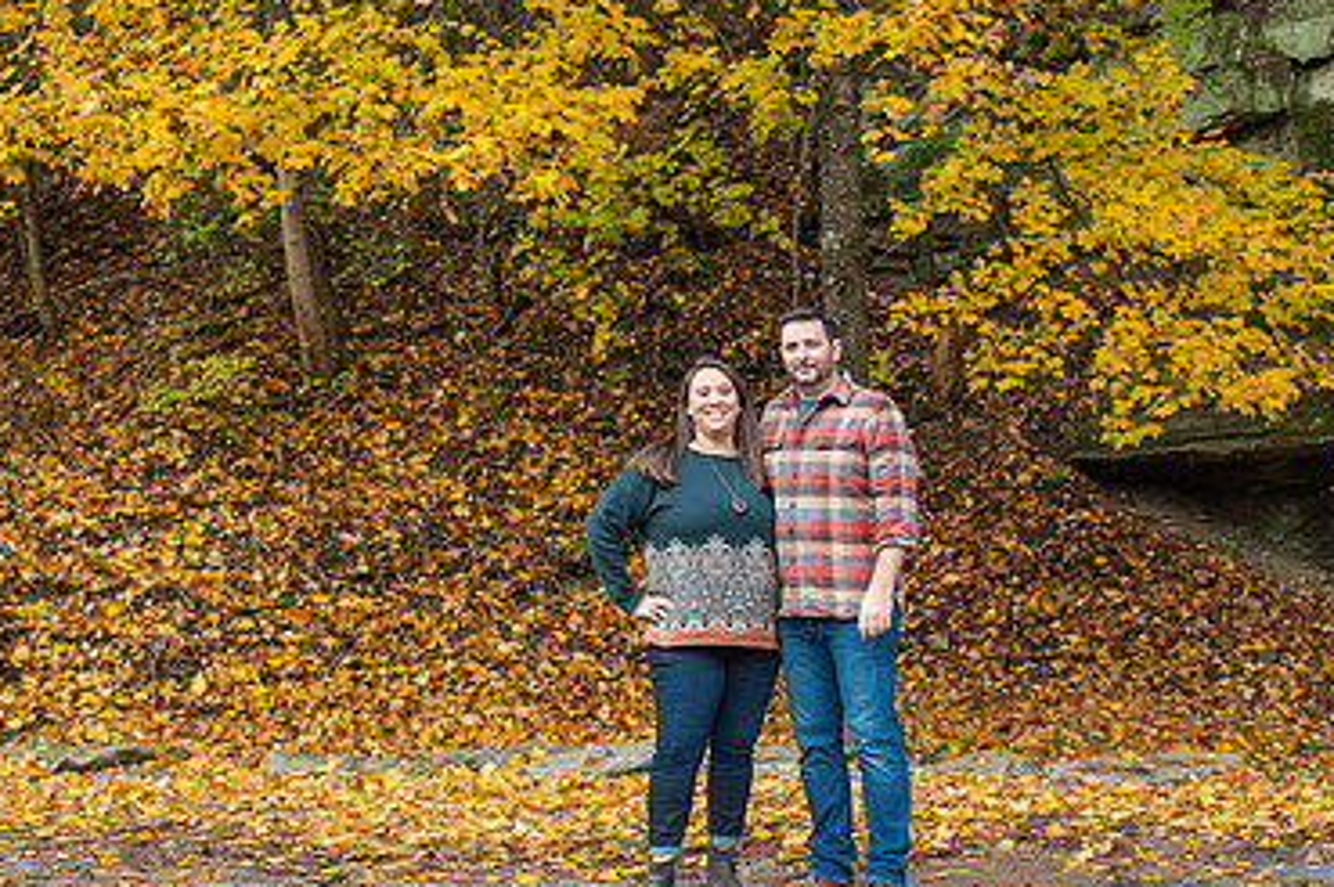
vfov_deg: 20.6
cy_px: 384
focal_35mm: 66
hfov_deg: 30.4
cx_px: 814
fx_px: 2443
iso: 360
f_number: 3.2
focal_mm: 35
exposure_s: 1/1000
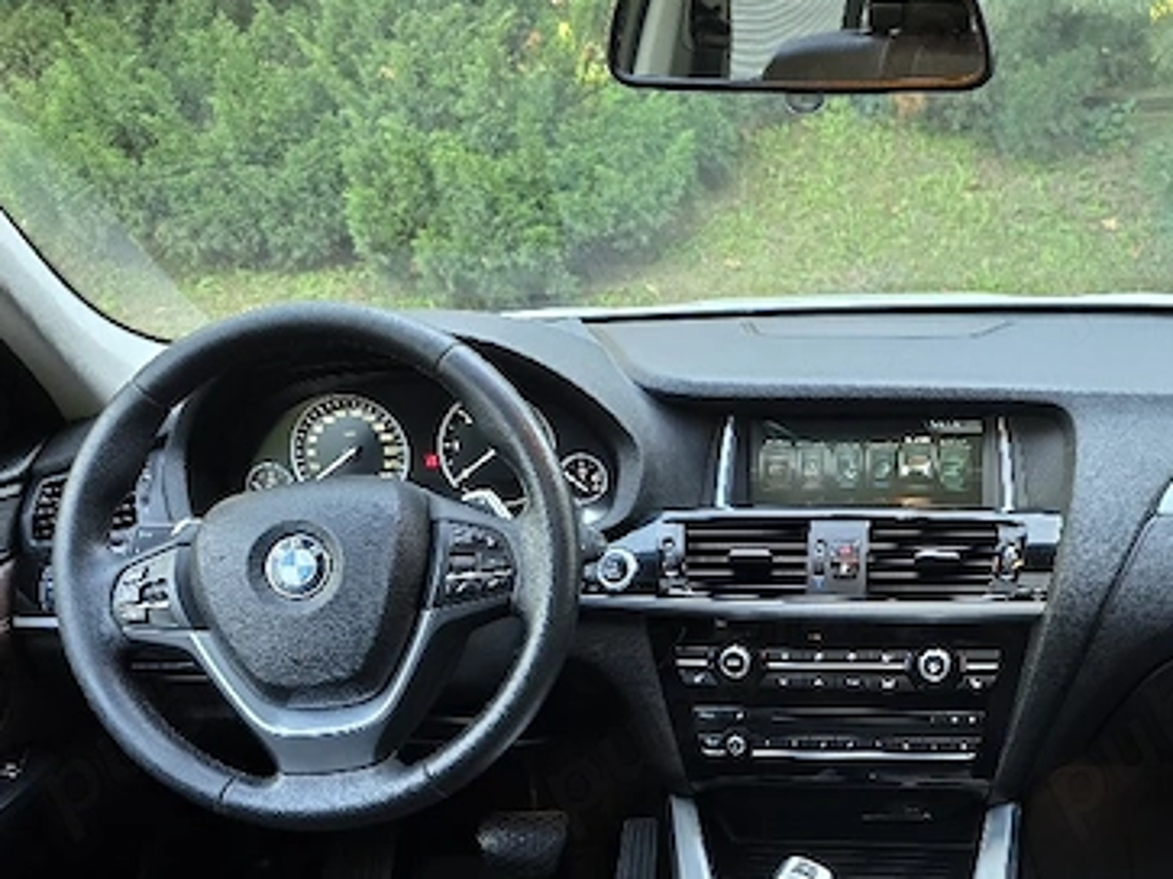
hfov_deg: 47.2
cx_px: 879
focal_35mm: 38
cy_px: 679
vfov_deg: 36.6
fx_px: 1287
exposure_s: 1/101
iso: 250
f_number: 1.7
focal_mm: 6.3
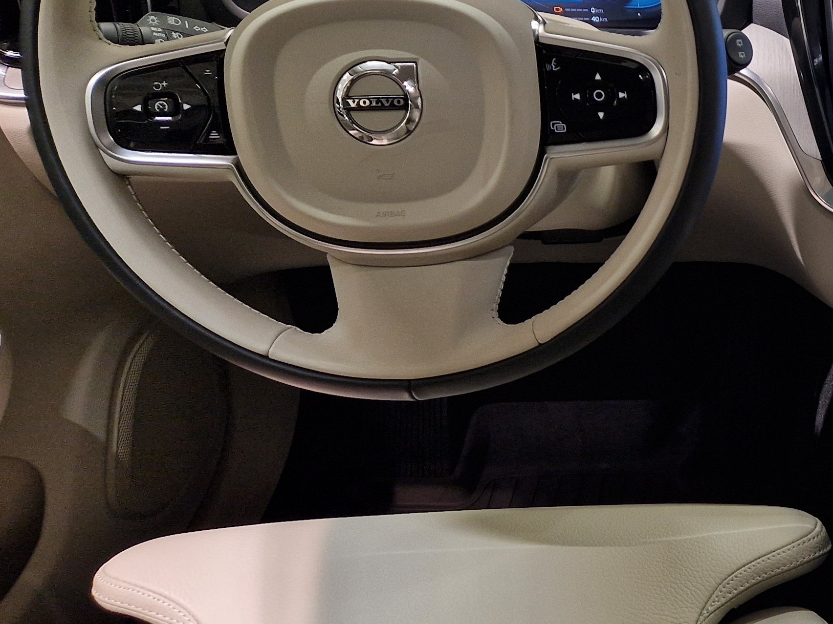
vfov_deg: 27.0
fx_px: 1299
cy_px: 288
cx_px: 966
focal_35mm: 54
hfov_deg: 30.8
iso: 64
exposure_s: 1/50
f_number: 1.8
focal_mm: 5.4
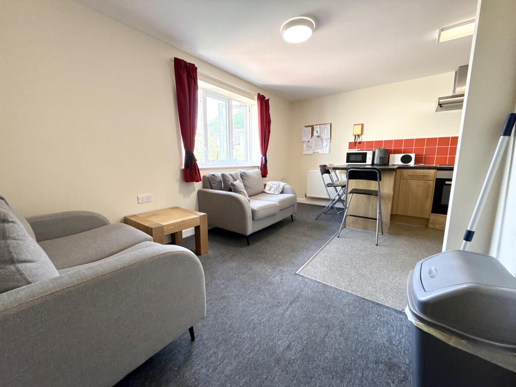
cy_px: 194
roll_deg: +0.3
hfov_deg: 102.1
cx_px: 258
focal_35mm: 14
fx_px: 209
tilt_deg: -8.7
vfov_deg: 85.7
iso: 200
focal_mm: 2.22
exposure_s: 1/100
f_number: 2.2
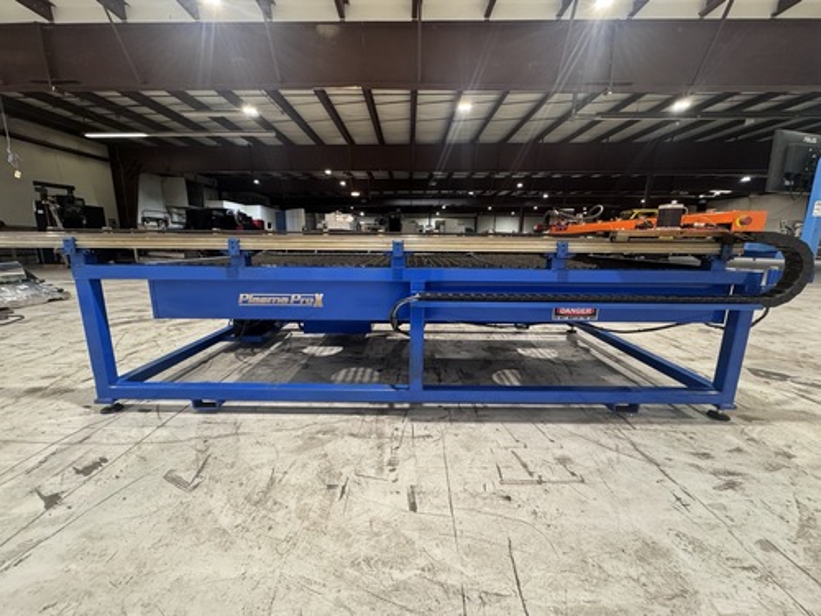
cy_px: 308
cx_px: 410
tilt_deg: -12.9
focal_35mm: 14
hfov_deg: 102.1
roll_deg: -0.8
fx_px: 332
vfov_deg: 85.7
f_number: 2.2
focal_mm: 2.22
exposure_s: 1/60
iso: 250
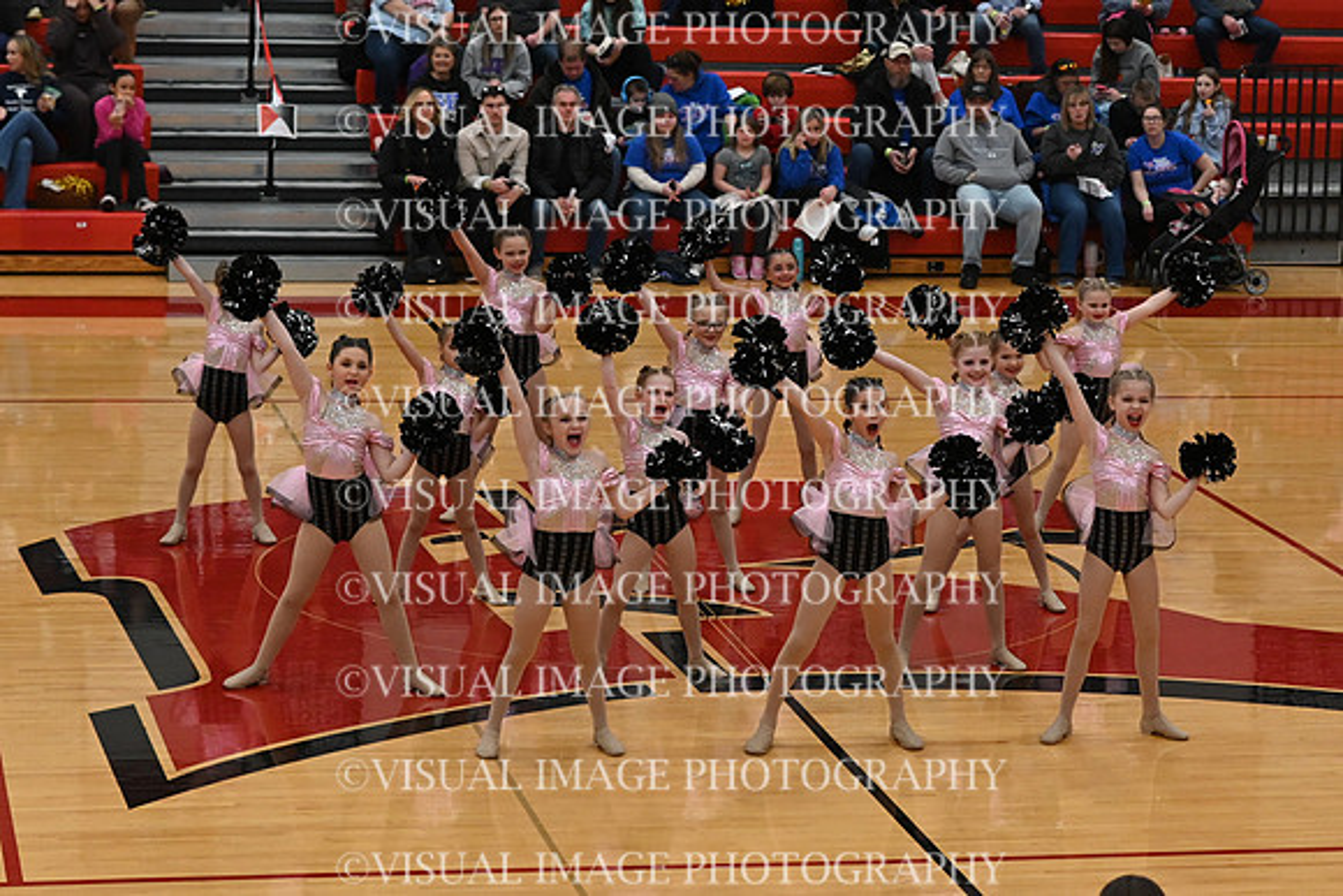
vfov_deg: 13.0
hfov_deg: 19.5
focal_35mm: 105
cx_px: 672
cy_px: 448
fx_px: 3918
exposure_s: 1/400
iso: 5000
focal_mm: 70
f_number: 4
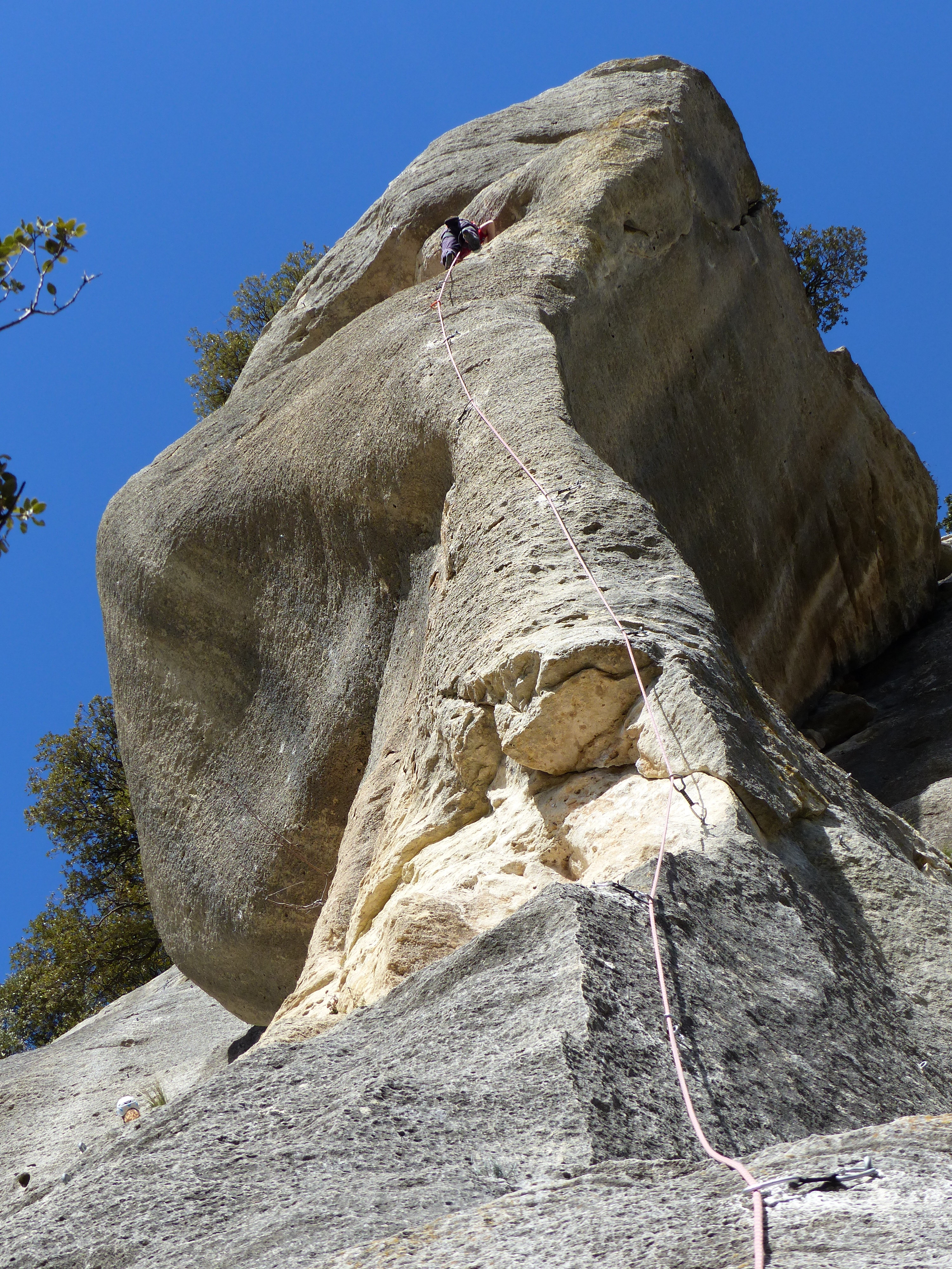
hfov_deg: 18.9
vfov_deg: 25.0
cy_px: 634
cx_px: 476
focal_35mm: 78
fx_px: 2860
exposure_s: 1/640
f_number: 4
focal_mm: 14
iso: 100
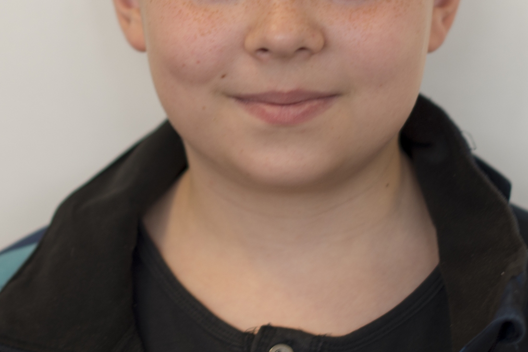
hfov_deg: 13.9
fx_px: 2171
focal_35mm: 148
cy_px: 23
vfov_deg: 9.2
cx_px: 220
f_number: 2.2
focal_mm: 50
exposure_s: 1/50
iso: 100
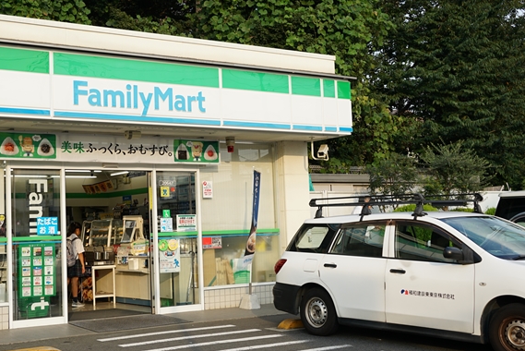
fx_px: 759
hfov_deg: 37.9
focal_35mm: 52
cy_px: 157
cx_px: 187
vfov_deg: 26.0
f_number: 4.5
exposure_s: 1/250
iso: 100
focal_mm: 25
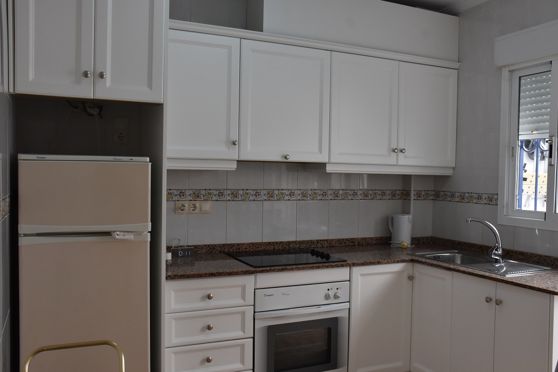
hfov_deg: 60.3
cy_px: 191
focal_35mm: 31
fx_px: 480
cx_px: 284
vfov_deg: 42.3
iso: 800
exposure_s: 1/200
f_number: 7.1
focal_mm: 20
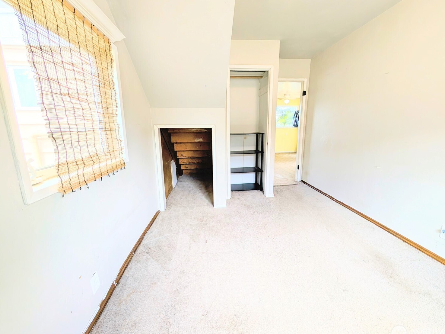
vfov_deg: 89.9
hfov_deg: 106.2
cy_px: 164
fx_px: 167
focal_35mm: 13
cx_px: 228
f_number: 1.7
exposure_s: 1/196
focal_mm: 2.02
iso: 52
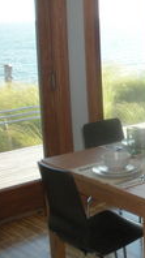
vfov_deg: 28.8
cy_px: 83
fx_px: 500
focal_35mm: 73
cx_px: 231
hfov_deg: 15.0
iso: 164
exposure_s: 1/63
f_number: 3.5
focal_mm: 6.3
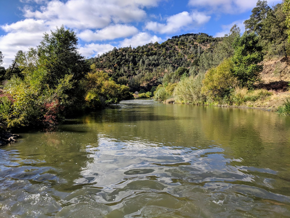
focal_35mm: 26
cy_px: 109
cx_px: 145
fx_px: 218
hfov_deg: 67.3
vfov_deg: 53.1
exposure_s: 1/2114
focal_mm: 4.67
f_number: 2
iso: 51
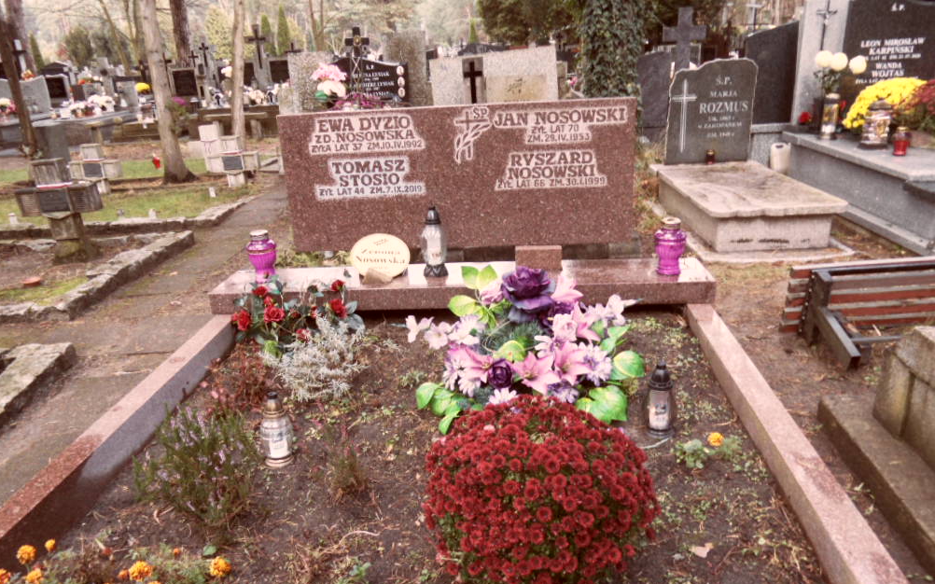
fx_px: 662
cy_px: 336
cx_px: 458
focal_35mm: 26
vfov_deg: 47.4
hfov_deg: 70.4
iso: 100
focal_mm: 3.9
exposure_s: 1/60
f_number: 3.2
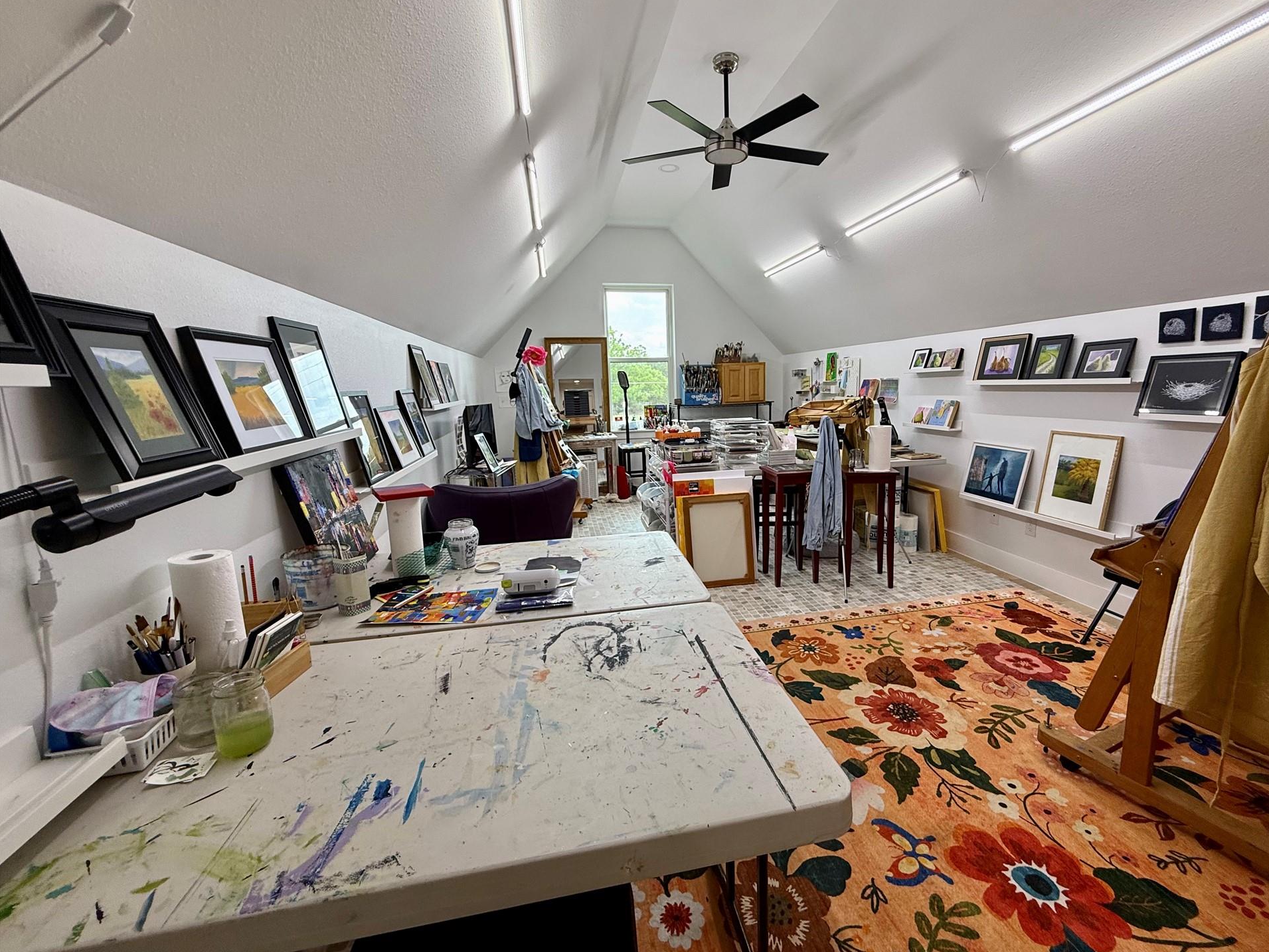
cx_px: 679
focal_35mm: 15
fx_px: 550
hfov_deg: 98.0
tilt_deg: -8.7
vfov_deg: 81.8
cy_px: 474
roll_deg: +0.9
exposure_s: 1/120
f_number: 2.2
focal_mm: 2.22
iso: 80
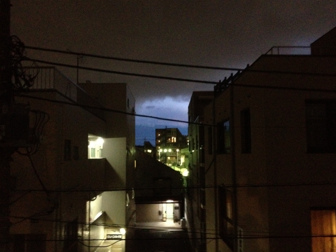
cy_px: 128
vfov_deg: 39.6
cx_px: 168
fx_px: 349
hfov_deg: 51.4
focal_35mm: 36
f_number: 2.4
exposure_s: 1/15
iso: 800
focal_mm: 4.28
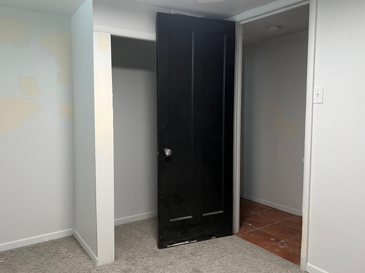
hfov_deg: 61.6
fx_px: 306
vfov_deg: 48.2
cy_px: 133
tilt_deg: -2.5
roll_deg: +1.1
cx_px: 169
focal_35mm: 29
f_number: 1.5
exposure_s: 1/60
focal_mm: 5.7
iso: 125
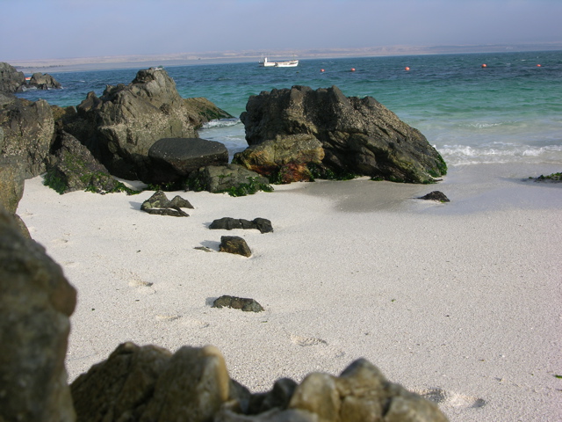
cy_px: 211
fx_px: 747
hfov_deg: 41.2
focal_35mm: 46
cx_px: 281
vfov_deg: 31.5
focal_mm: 11.6
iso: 50
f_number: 5.9
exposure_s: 1/218
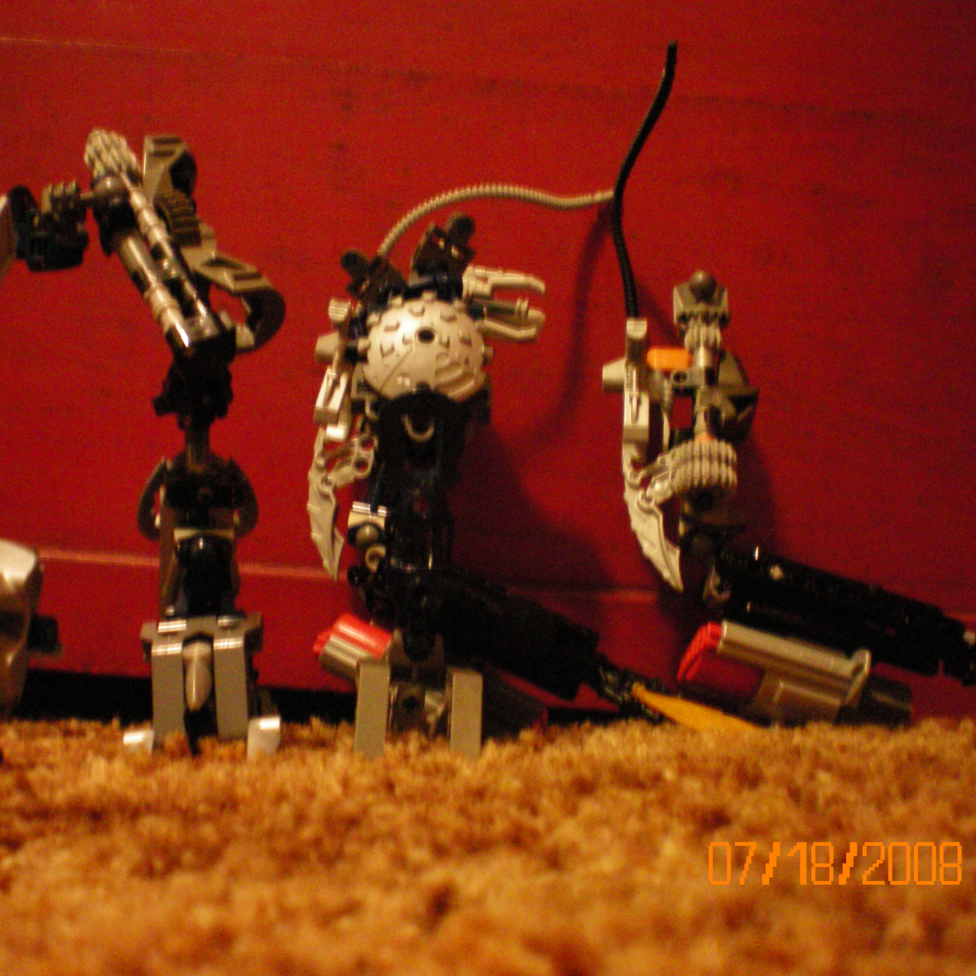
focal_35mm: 45
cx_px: 433
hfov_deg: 37.5
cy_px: 487
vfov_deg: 37.6
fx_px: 1435
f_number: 3.1
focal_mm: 6.3
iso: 400
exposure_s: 1/2
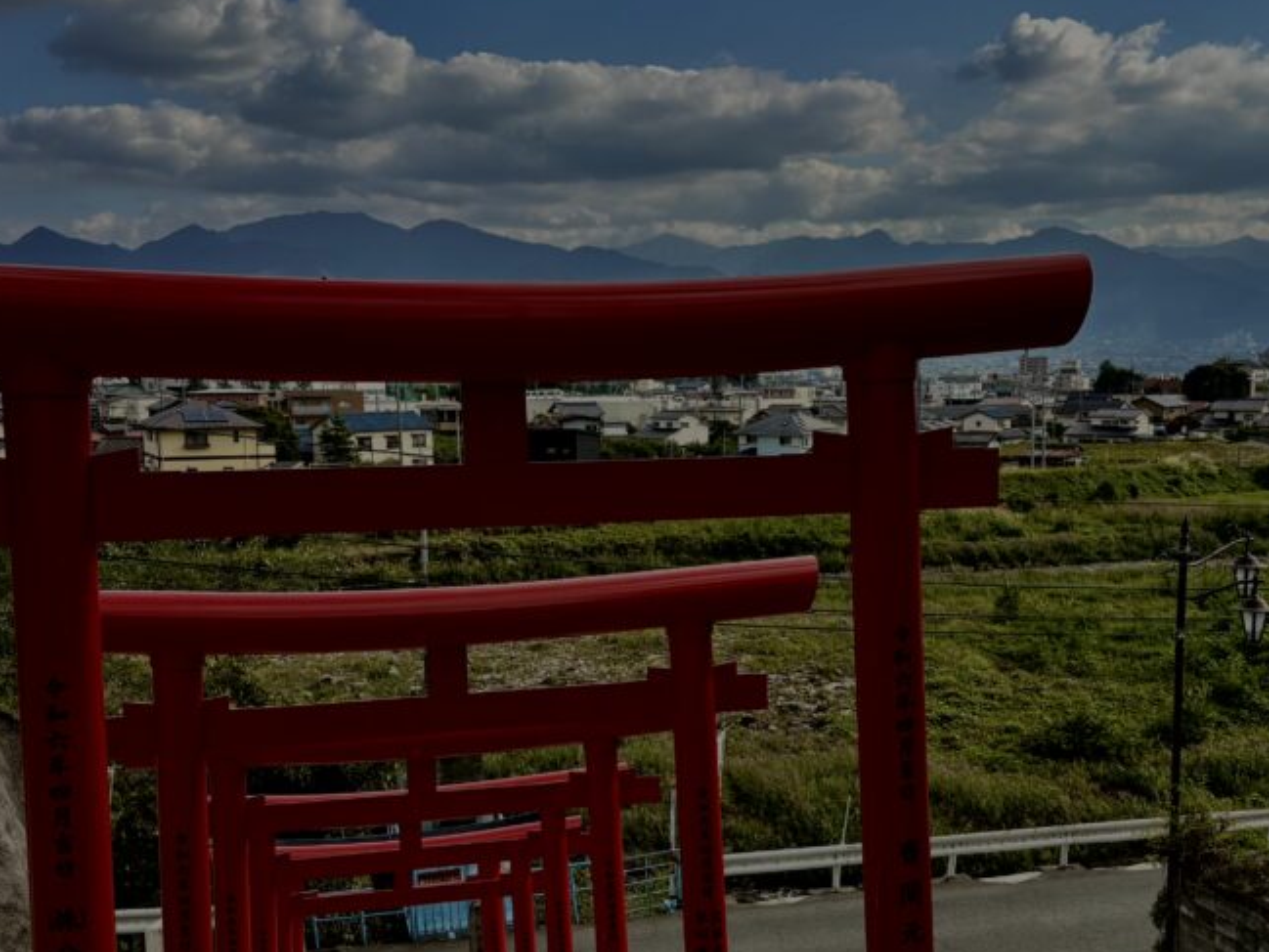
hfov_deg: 45.7
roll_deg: +1.2
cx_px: 706
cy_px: 588
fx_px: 1503
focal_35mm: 41
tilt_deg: -8.9
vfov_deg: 35.0
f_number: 1.6
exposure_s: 1/2208
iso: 50
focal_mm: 5.96
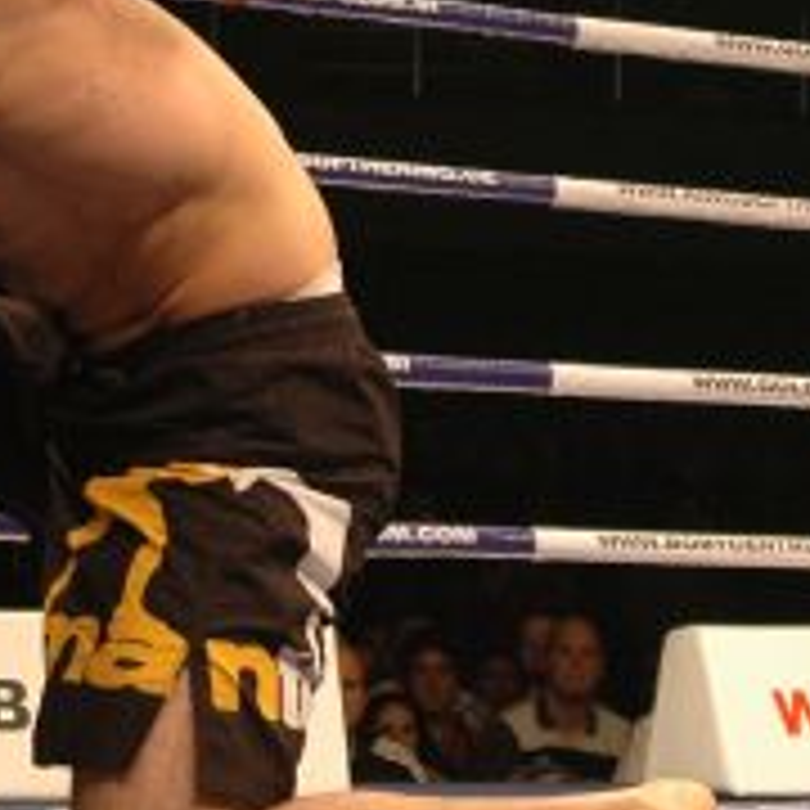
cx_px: 351
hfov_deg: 14.0
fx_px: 3309
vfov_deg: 13.9
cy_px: 252
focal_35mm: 125
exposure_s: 1/400
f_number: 2.8
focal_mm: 28
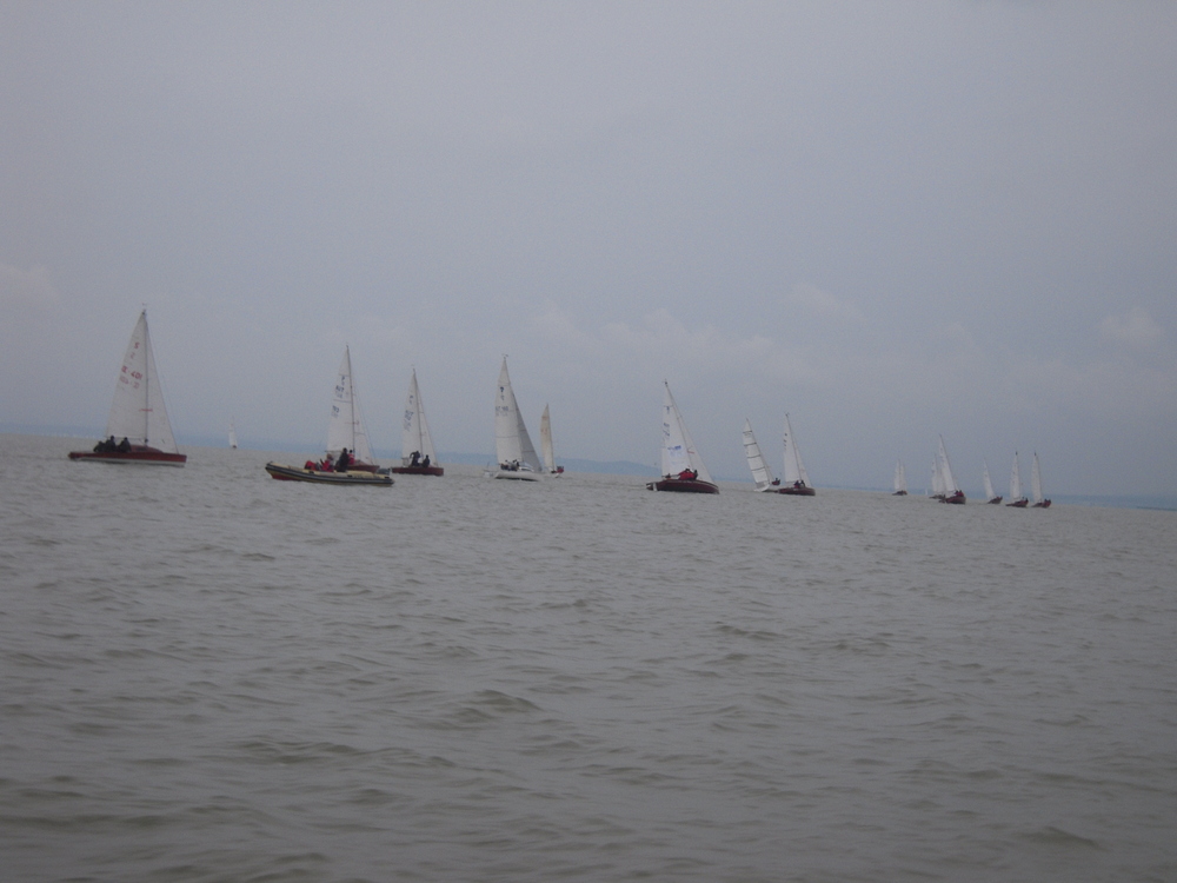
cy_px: 442
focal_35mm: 59
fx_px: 2006
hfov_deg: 32.7
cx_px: 588
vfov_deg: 24.8
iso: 100
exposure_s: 1/160
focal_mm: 10.5
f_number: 7.7
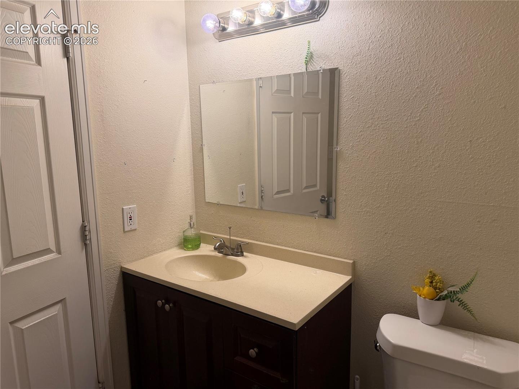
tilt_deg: -11.3
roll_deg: +0.8
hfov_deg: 71.6
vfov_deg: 56.8
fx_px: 360
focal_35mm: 24
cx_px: 260
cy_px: 194
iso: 125
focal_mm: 6.76
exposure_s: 1/184
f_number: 1.78
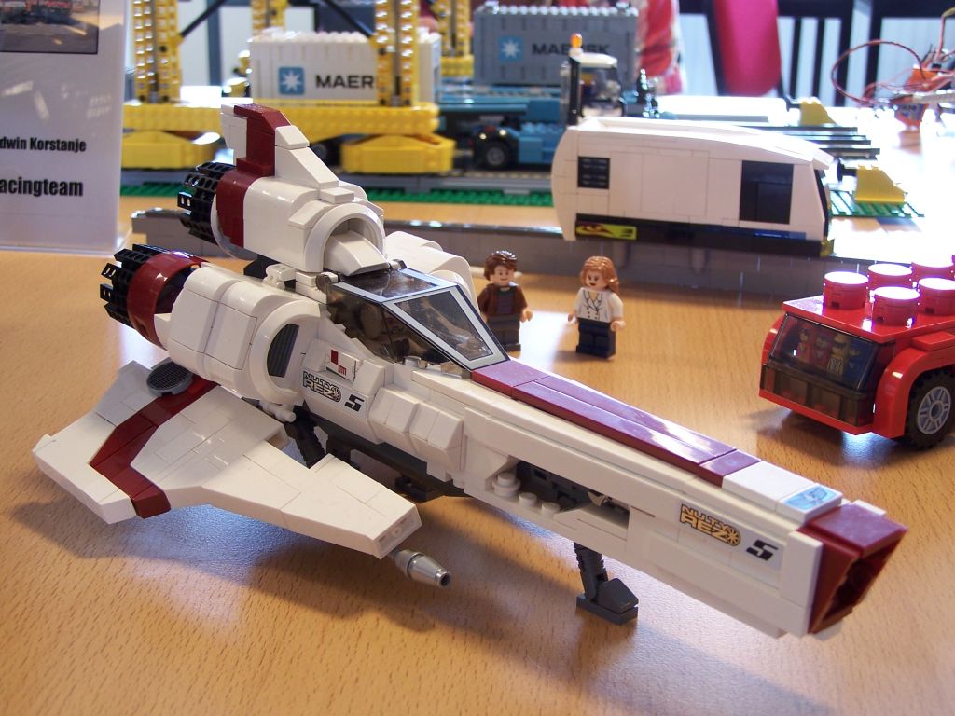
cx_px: 478
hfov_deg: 37.5
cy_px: 358
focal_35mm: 51
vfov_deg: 28.6
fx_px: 1407
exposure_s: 1/8
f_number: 3
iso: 80
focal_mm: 8.5
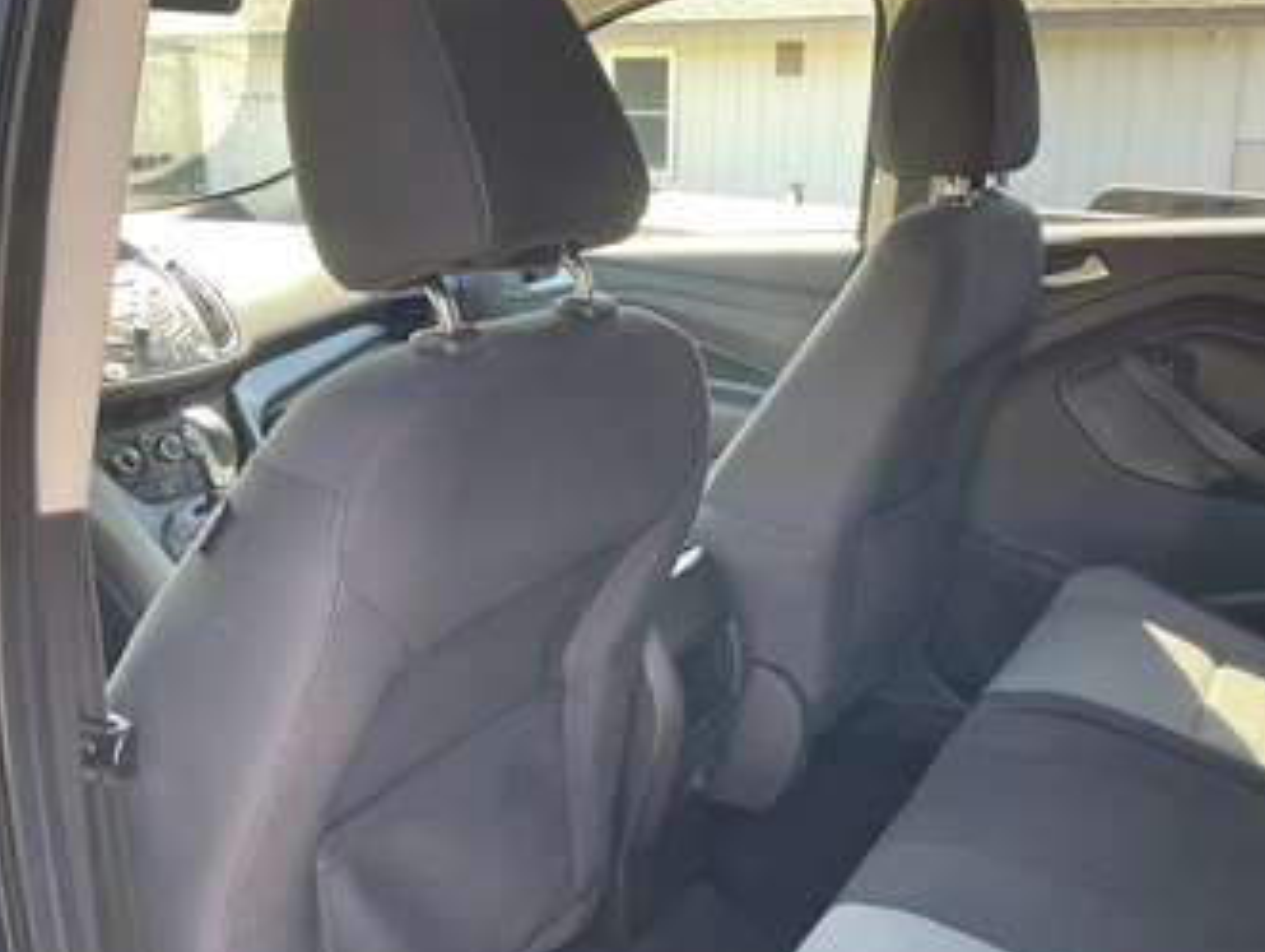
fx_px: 1280
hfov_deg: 52.3
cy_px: 482
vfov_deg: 40.8
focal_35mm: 35
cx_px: 745
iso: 64
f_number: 1.8
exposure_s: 1/122
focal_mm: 3
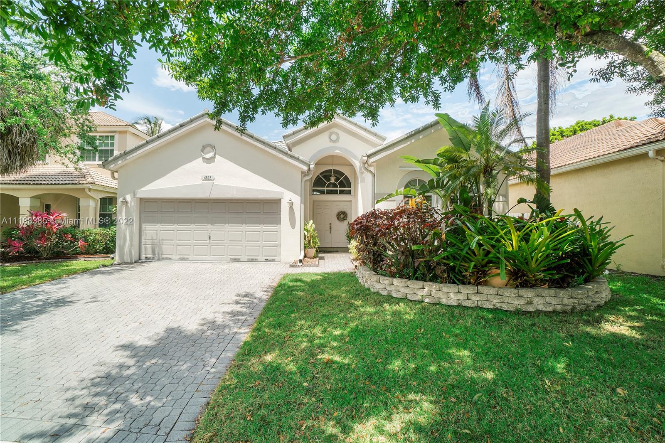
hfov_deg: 100.4
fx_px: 277
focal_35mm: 15
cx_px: 332
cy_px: 222
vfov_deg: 77.3
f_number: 11
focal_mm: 10
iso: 100
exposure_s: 1/125
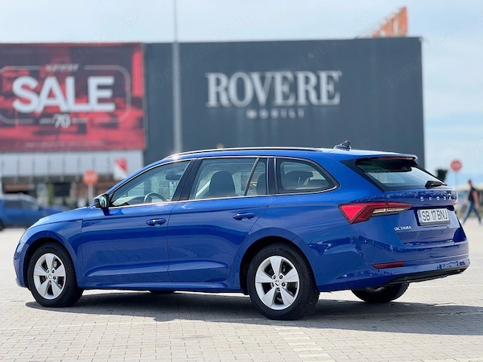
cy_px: 181
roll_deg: +2.1
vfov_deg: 19.1
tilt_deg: +3.0
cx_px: 242
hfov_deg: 25.3
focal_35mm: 77
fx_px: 1074
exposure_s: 1/494
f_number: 2.8
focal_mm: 9
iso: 25
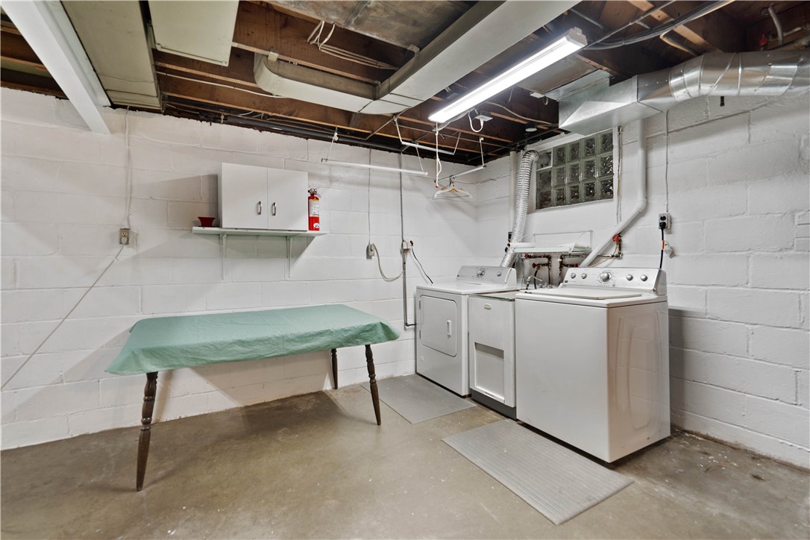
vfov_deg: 73.7
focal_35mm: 16
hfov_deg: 96.7
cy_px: 270
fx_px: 360
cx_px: 405
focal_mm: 16
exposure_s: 1/30
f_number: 2.8
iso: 160
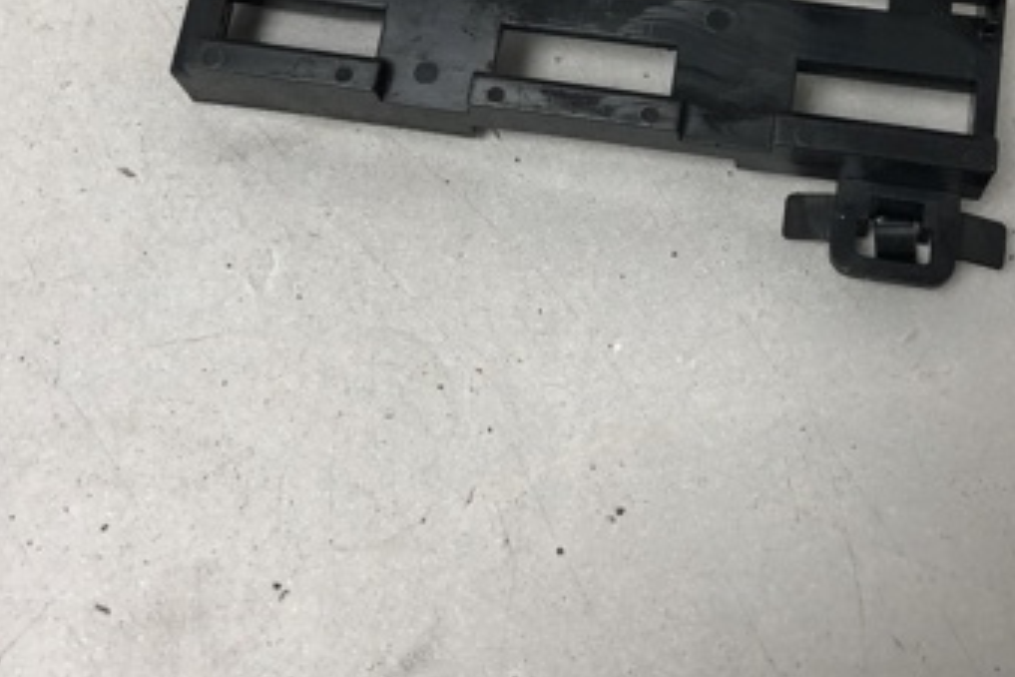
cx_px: 620
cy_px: 108
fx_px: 1551
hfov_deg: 36.1
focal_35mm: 55
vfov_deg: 24.1
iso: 32
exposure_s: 1/25
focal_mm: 4
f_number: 1.8
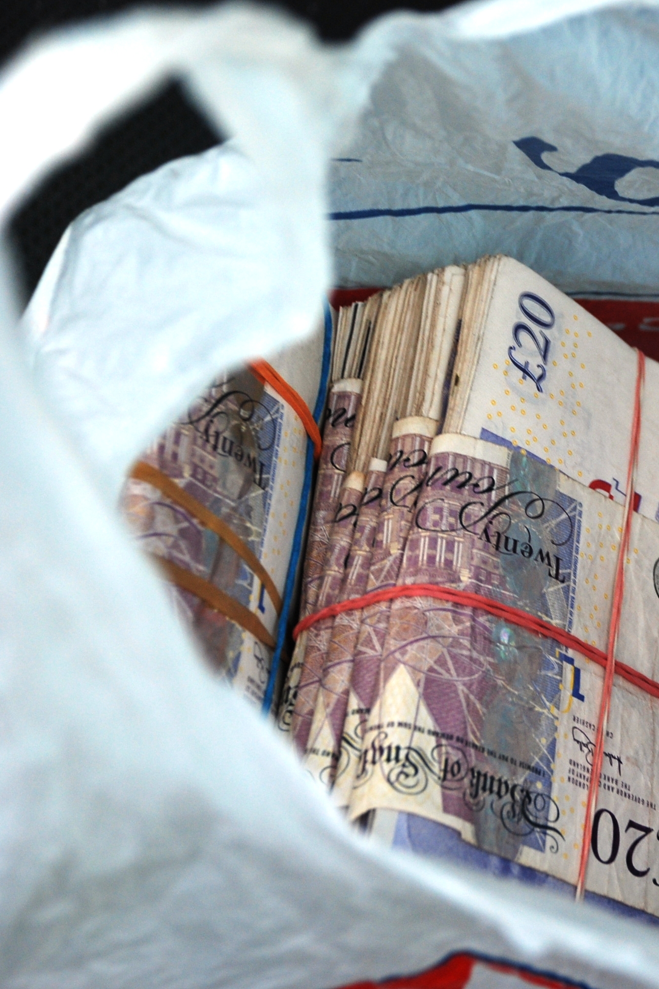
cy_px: 494
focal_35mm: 139
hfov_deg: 9.8
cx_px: 732
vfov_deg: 14.8
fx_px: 3818
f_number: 5.3
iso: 320
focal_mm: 62
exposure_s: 1/125
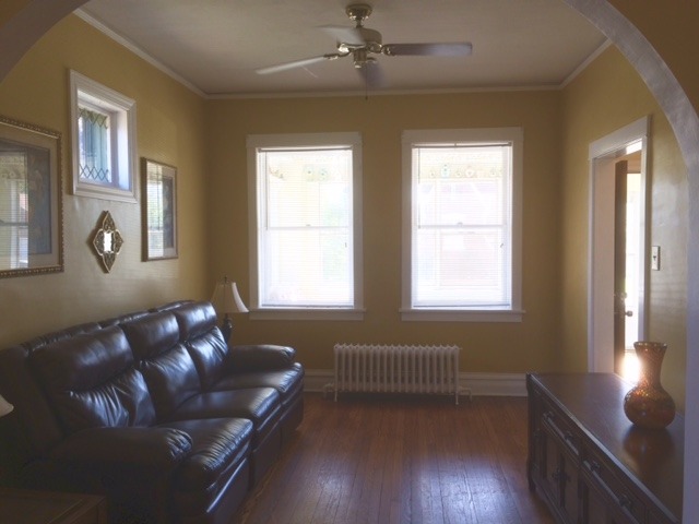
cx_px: 350
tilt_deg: -2.4
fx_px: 586
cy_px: 262
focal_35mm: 29
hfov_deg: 61.7
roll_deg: +1.0
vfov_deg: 48.2
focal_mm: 4.15
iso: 40
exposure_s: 1/60
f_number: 2.2
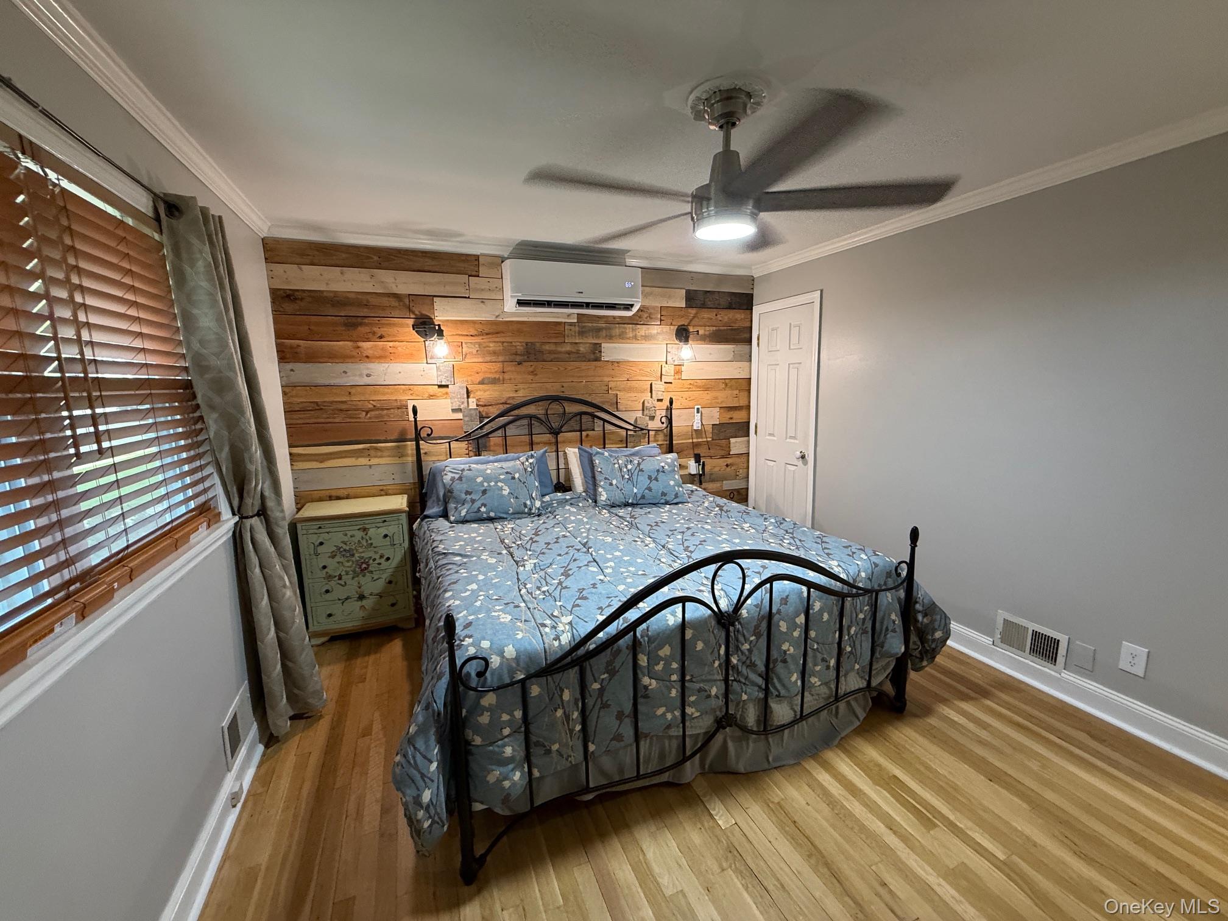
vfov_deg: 85.7
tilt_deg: -7.2
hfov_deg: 102.1
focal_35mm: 14
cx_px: 614
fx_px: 497
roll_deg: +1.9
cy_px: 460
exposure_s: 1/67
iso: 320
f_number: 2.2
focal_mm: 2.22
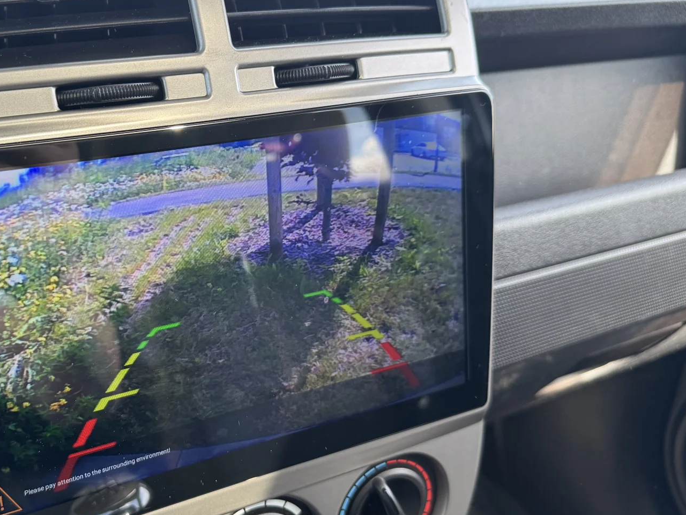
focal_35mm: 36
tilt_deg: -25.6
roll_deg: -1.1
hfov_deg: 49.9
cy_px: 279
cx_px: 200
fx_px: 713
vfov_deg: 39.6
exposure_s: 1/121
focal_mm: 6.76
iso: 100
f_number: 1.78
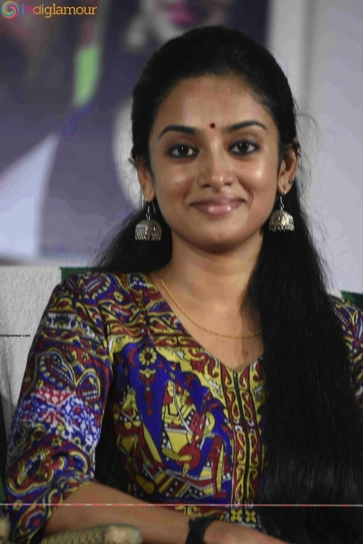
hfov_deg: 4.6
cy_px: 272
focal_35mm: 300
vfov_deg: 6.9
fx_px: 4537
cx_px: 182
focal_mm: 200
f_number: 5.6
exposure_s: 1/100
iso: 2500
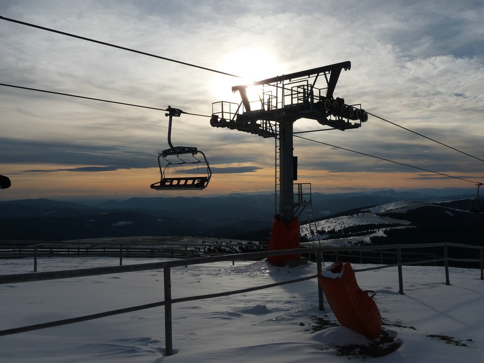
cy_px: 182
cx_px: 242
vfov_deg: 44.1
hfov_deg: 56.8
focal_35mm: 32
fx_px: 447
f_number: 8
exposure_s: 1/1000
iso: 100
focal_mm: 5.3
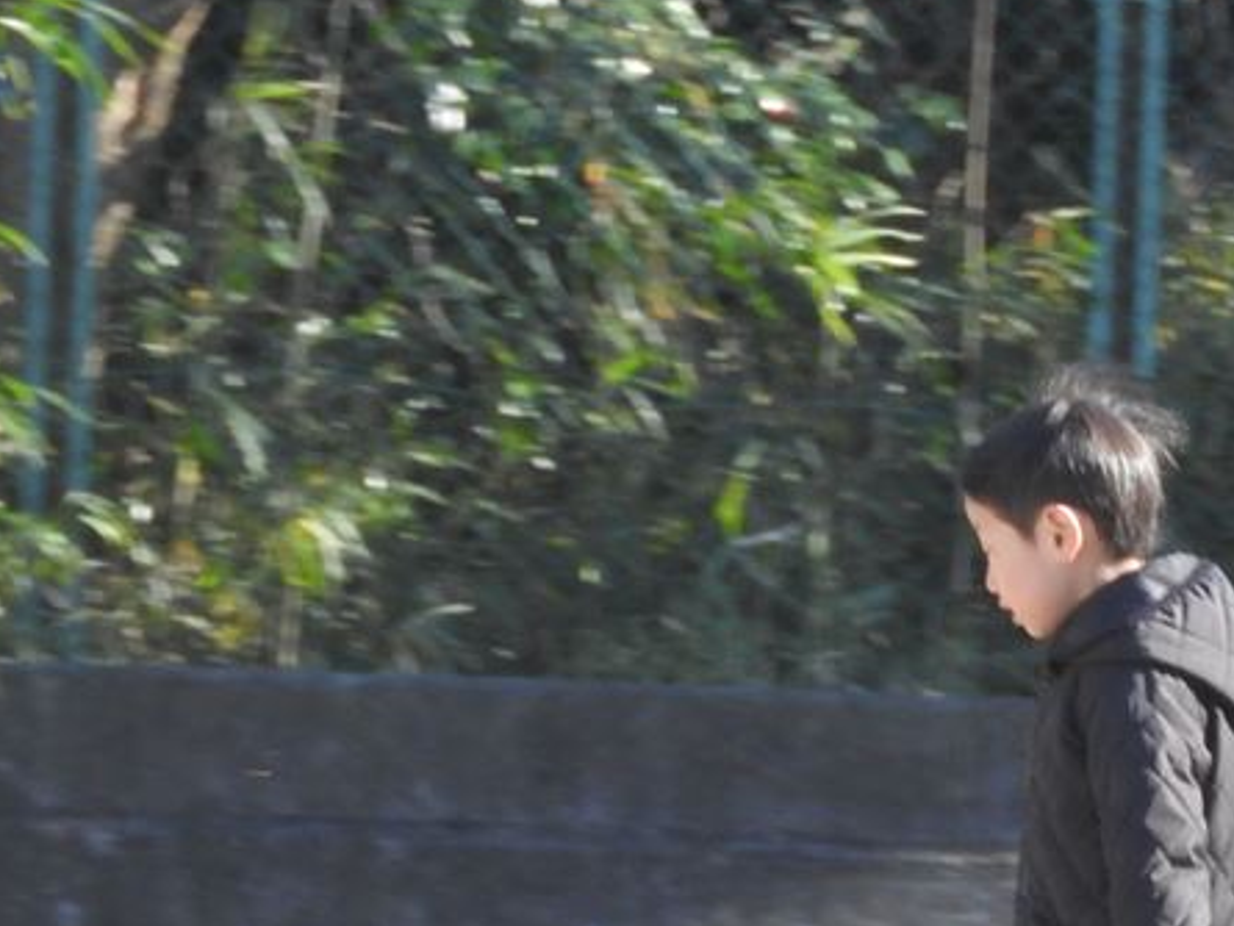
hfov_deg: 2.6
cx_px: 923
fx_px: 27314
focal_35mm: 766
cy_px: 1012
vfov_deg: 1.9
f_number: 5.5
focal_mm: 53.7
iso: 180
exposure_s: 1/125
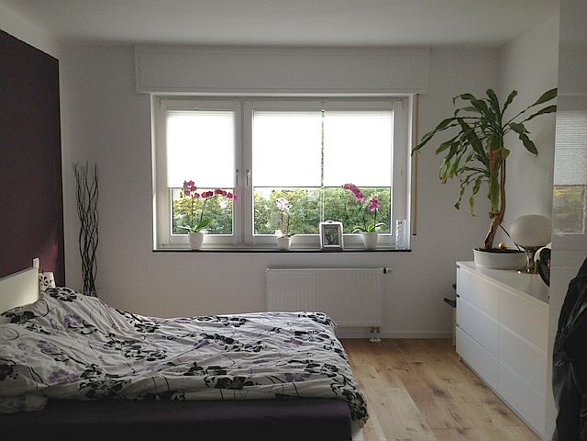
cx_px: 294
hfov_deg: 55.4
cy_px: 220
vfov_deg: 42.9
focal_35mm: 33
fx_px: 560
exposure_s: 1/24
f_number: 2.4
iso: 50
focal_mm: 4.13
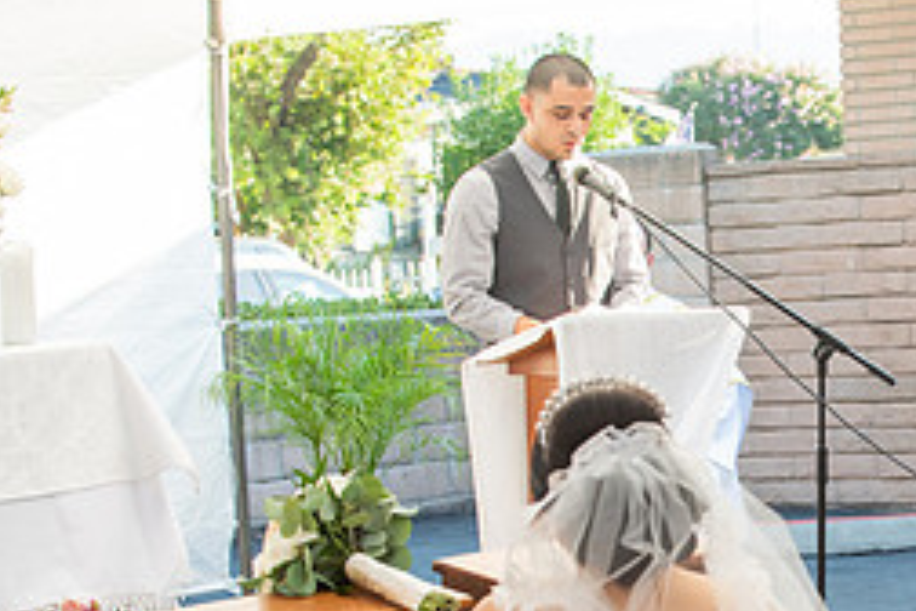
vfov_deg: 8.5
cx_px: 847
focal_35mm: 161
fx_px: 4096
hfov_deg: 12.6
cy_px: 602
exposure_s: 1/250
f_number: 5.6
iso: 640
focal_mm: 70
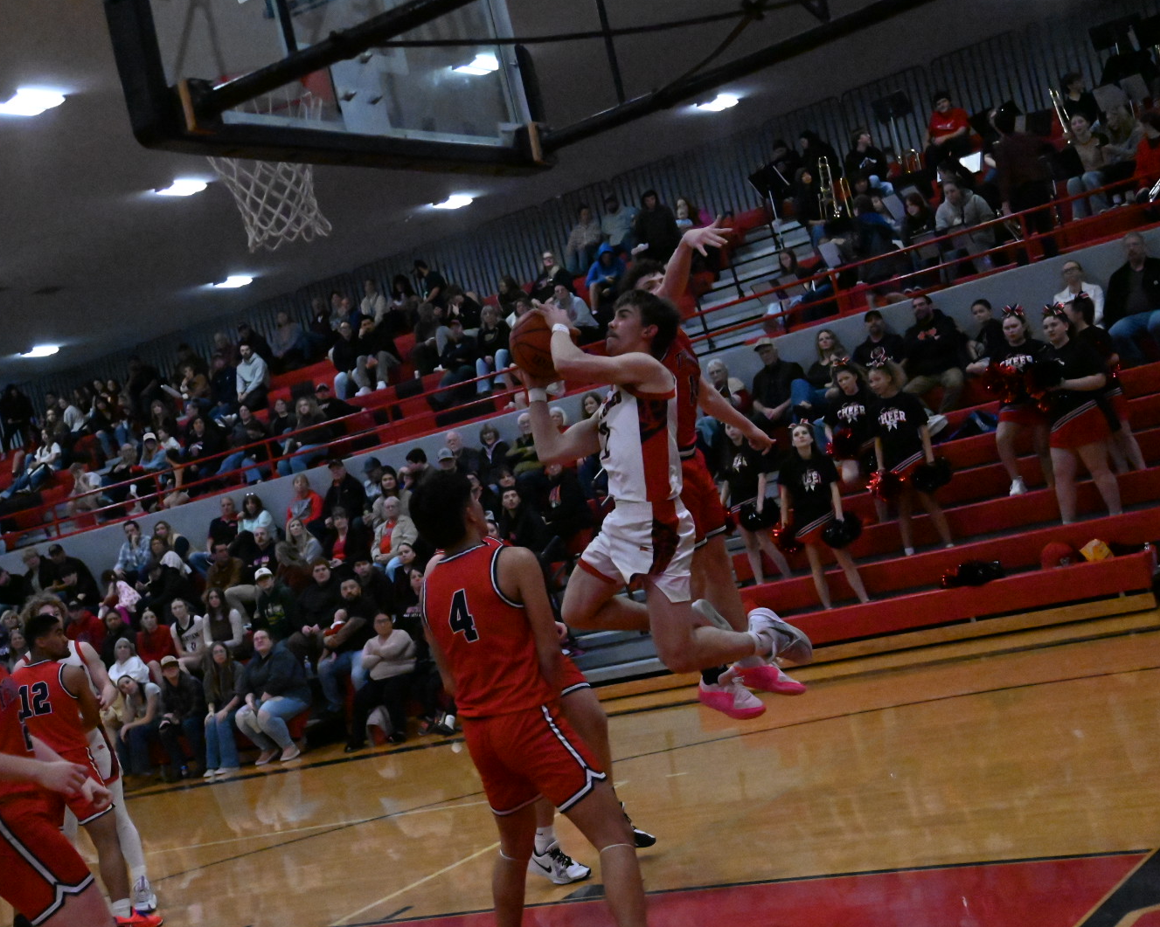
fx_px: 1888
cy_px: 466
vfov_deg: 27.6
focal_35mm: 55
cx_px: 513
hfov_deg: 34.1
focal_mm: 48
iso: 51200
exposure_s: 1/8000
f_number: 4
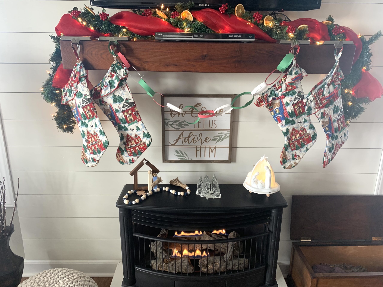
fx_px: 288
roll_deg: -0.6
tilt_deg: -15.6
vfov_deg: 53.1
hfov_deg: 67.3
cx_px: 192
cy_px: 144
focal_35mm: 26
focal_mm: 4.25
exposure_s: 1/60
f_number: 1.8
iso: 160
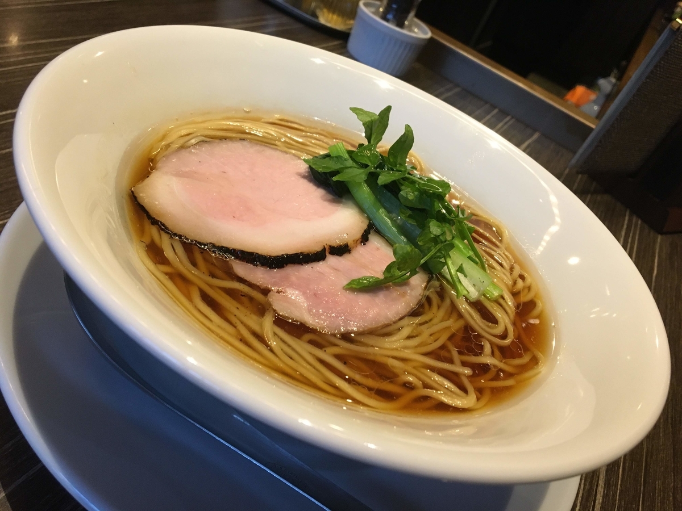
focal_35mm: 29
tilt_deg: -33.0
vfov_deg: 48.2
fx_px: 571
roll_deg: -25.7
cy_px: 256
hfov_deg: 61.7
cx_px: 341
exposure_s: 1/33
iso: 200
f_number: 2.2
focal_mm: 4.15
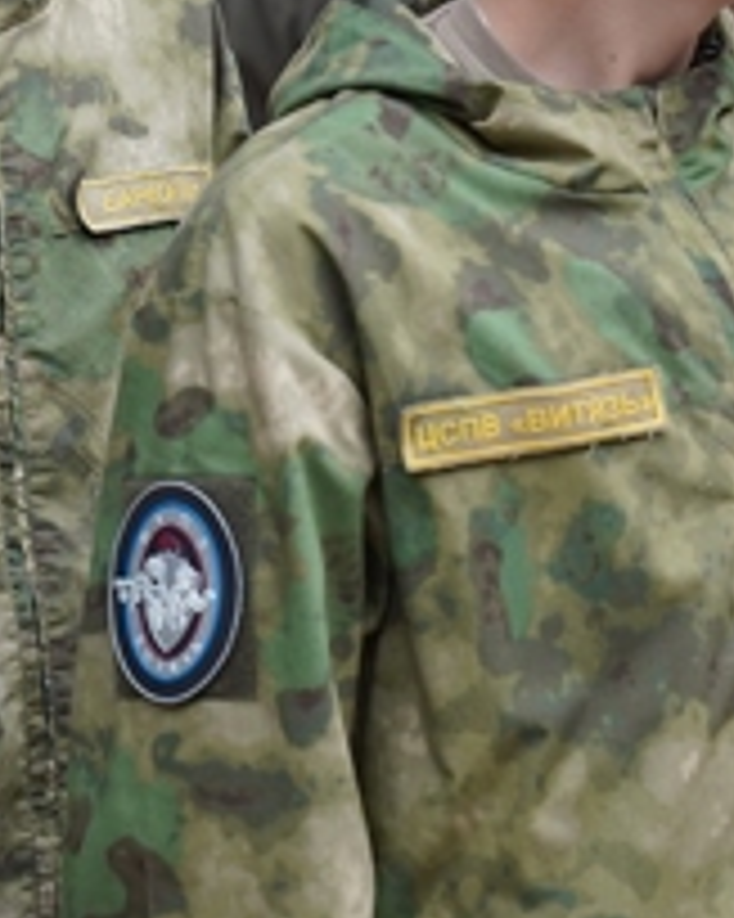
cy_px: 279
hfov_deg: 6.4
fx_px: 6576
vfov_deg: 8.0
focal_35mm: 242
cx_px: 261
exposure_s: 1/200
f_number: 4
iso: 100
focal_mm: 70
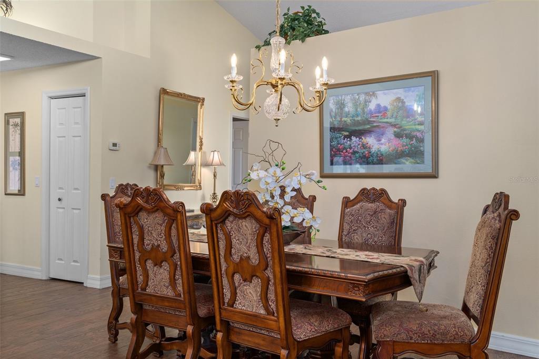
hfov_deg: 54.4
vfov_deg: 37.8
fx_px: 524
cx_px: 270
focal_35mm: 35
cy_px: 180
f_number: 8
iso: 320
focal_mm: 35
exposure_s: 1/2.5
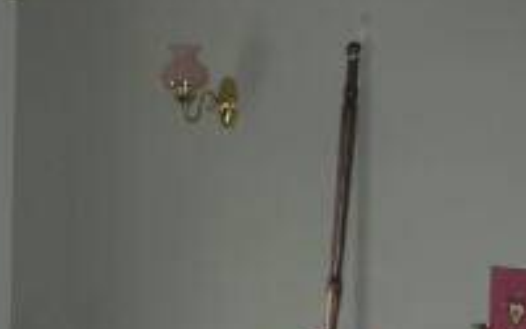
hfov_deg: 18.8
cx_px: 12
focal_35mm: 108
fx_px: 1548
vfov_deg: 11.5
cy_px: 520
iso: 90
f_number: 3
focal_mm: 5.8
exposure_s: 1/60.1
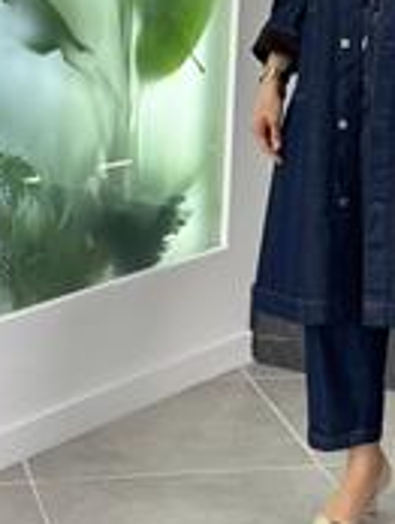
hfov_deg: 12.9
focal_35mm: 114
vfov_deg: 16.9
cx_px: 383
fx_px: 1730
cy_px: 8
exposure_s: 1/141
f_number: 1.78
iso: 64
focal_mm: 6.86
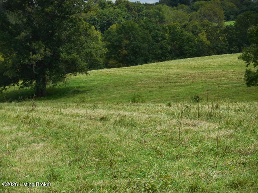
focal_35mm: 193
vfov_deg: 7.7
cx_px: 129
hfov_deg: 10.2
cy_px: 96
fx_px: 1438
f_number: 5.5
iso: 125
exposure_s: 1/640
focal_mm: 34.4
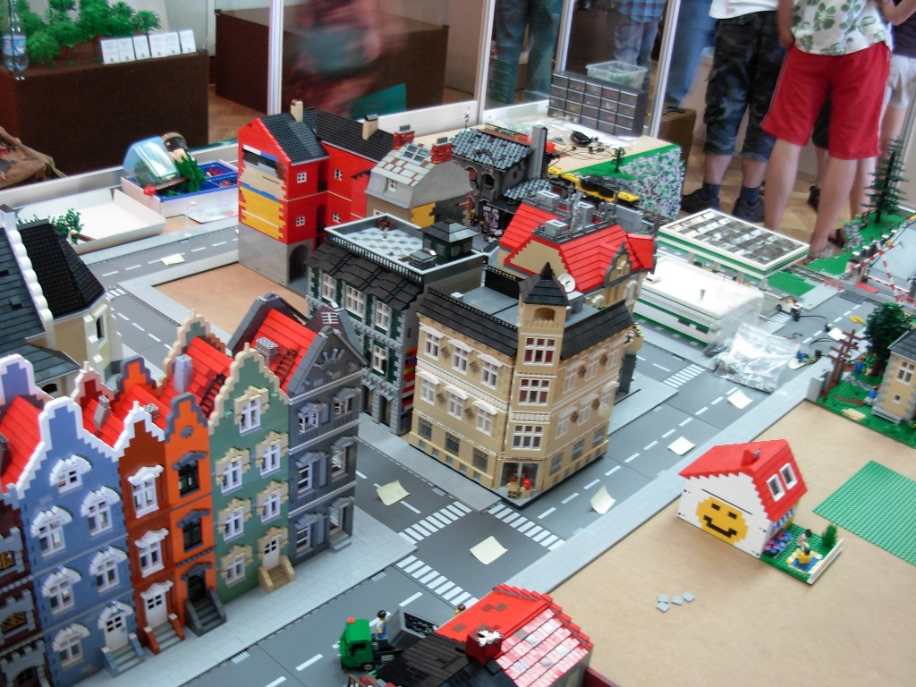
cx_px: 458
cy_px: 344
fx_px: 1006
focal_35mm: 38
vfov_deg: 37.7
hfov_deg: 49.0
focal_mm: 6.3
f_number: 2.9
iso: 79
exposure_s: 1/4.3
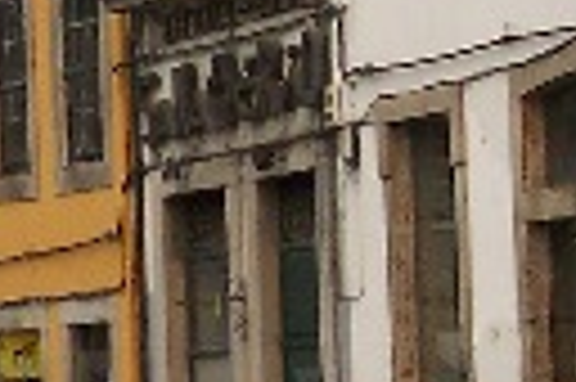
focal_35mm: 247
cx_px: -166
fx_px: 3947
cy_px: 58
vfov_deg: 5.5
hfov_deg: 8.2
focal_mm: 8
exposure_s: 1/250
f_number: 4.8
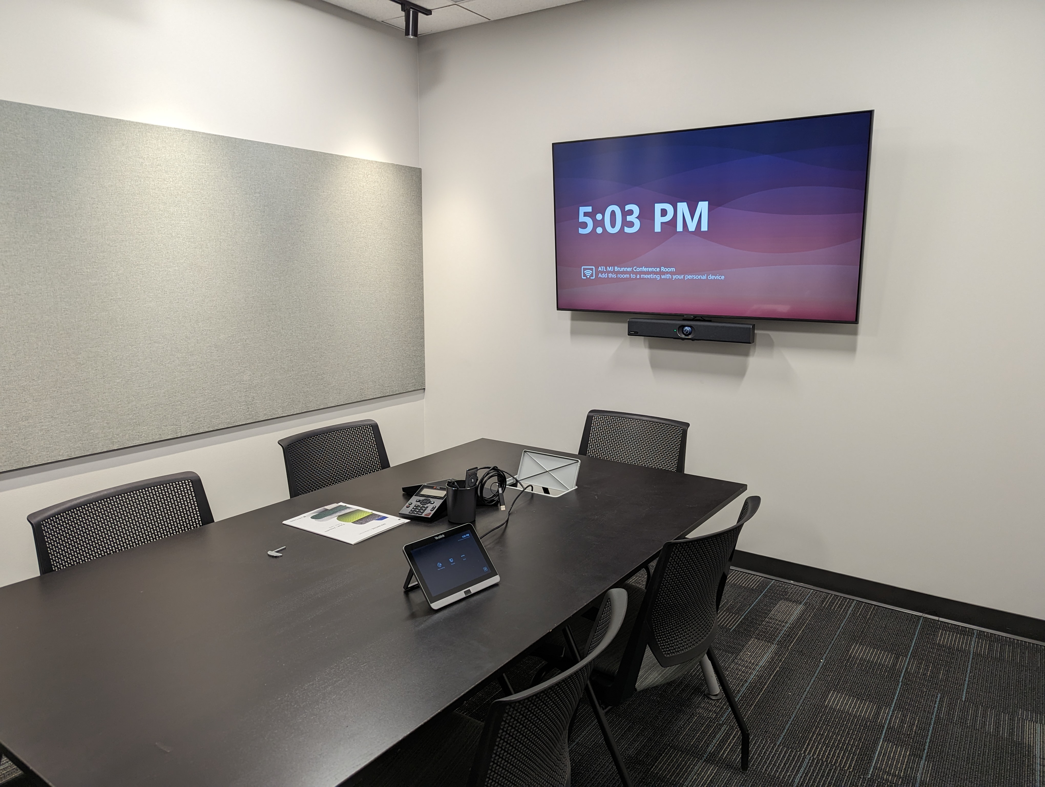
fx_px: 726
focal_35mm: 24
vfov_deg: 56.9
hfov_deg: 71.5
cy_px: 394
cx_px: 522
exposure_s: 1/40
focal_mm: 6.81
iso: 62
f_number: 1.85
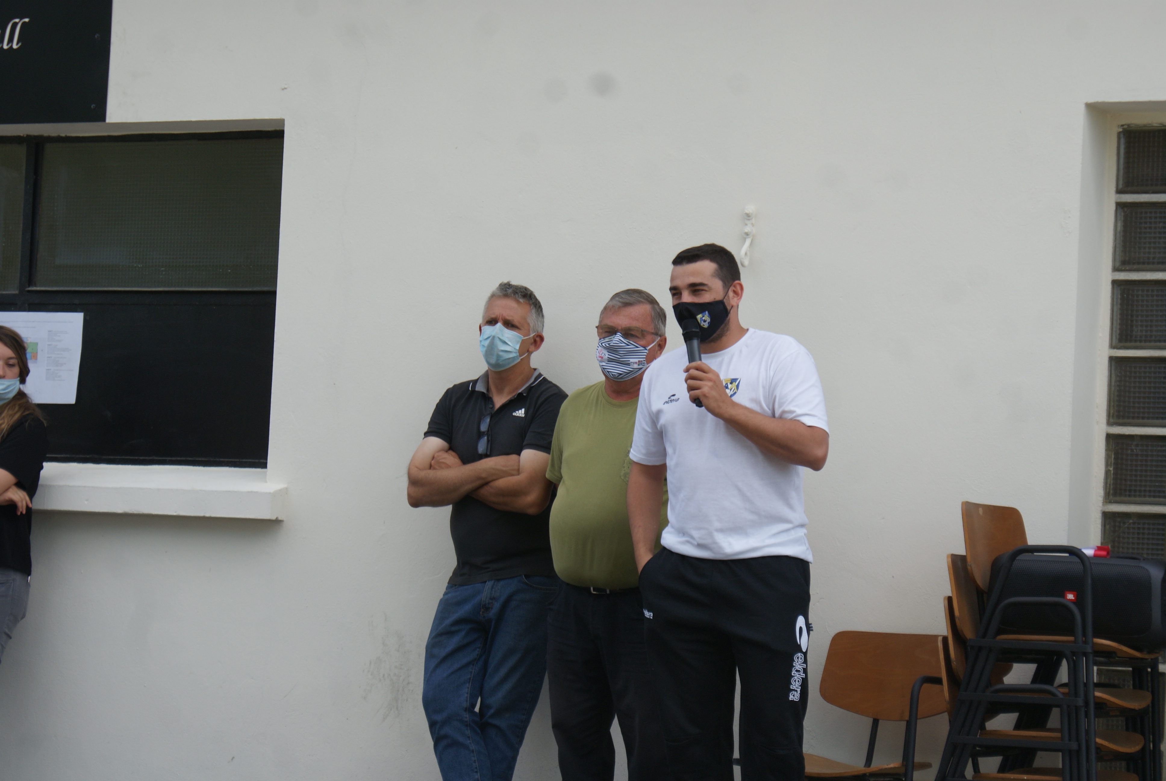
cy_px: 390
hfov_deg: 19.4
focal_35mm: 105
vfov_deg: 13.1
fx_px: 3405
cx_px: 583
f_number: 6.3
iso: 100
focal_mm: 70
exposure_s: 1/160
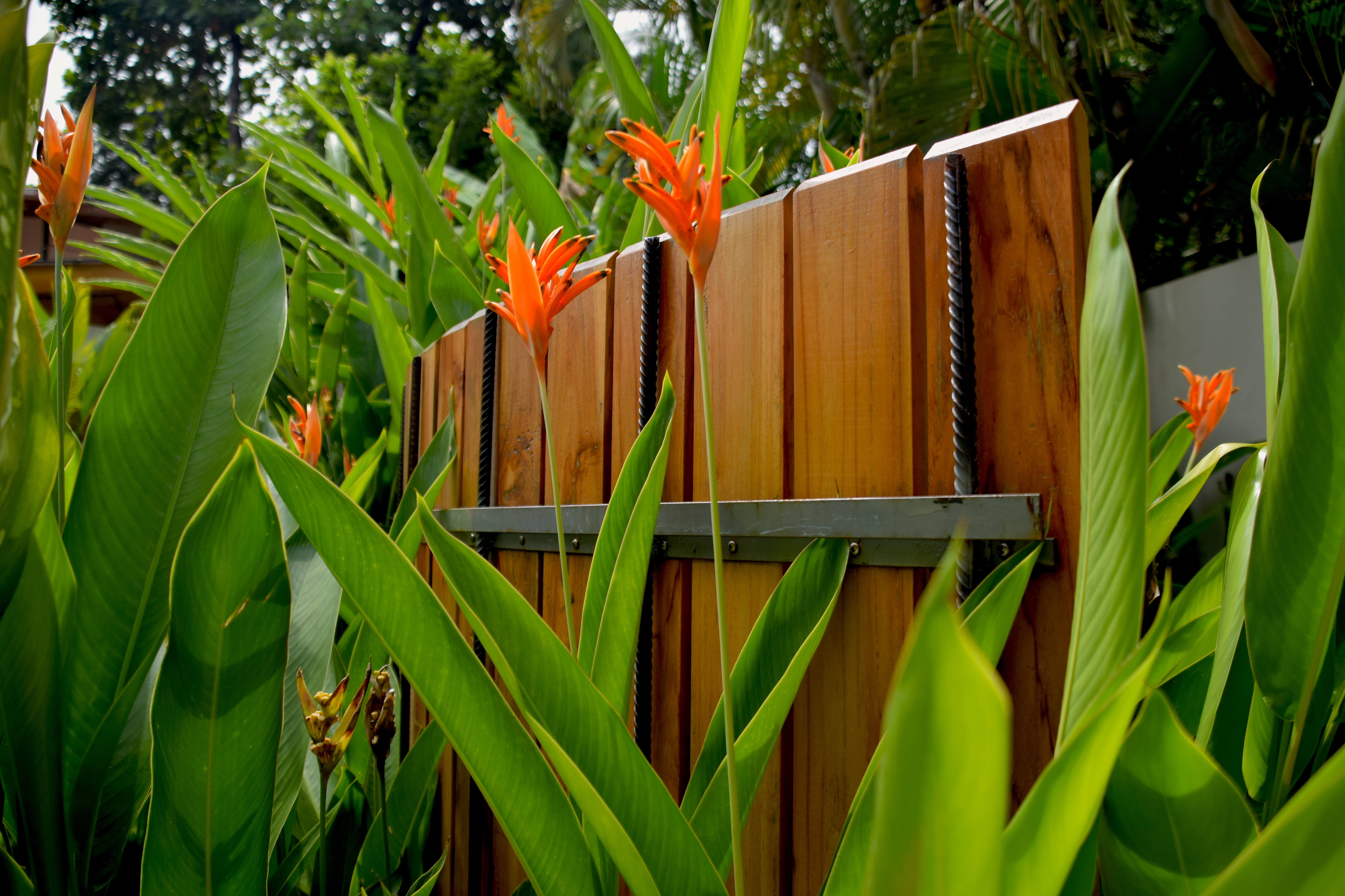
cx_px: 672
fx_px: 1009
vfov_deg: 47.9
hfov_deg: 67.4
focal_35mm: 27
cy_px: 448
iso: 125
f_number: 4
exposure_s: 1/800
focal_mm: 18
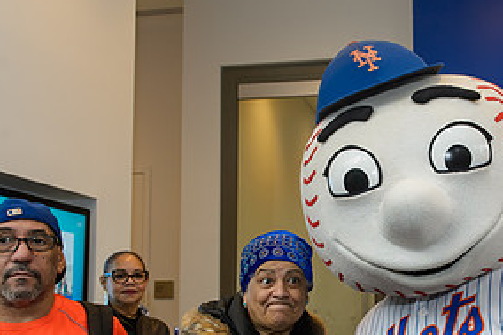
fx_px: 684
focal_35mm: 49
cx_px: 368
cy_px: 246
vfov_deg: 27.2
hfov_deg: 39.4
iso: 800
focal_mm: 24
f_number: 4.5
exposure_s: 1/100
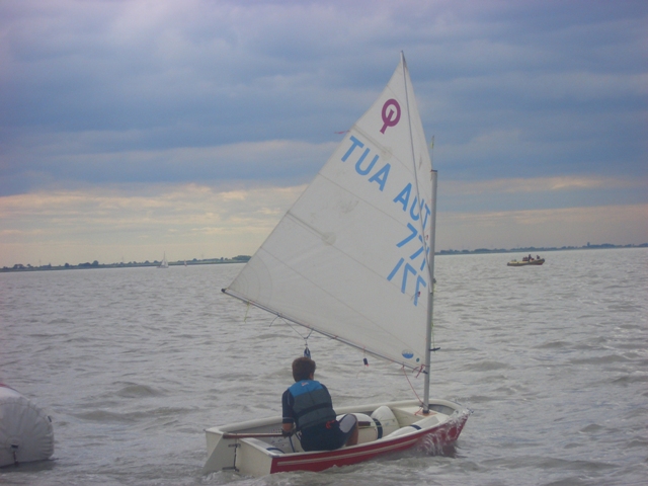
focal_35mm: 105
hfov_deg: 18.7
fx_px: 1966
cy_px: 243
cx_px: 324
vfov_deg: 14.1
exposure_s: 1/160
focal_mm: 17.4
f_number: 7.7
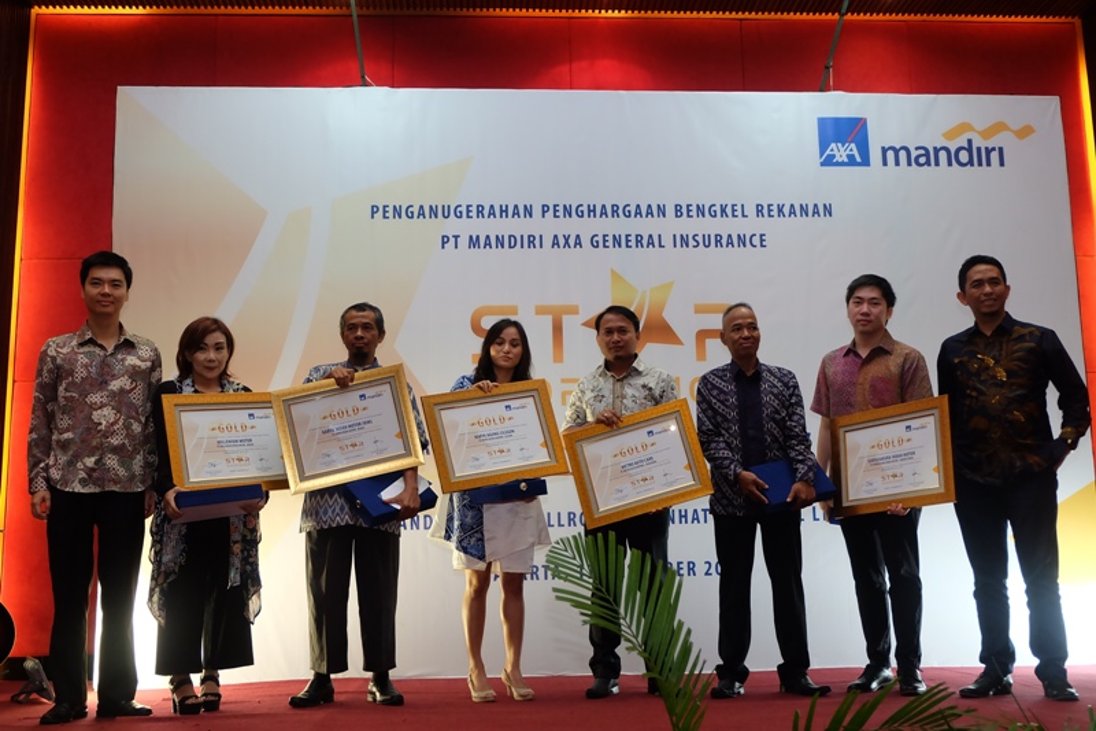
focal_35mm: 38
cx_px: 548
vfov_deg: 35.0
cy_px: 366
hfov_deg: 50.7
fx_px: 1157
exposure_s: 1/50
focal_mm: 25.6
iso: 1250
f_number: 4.5
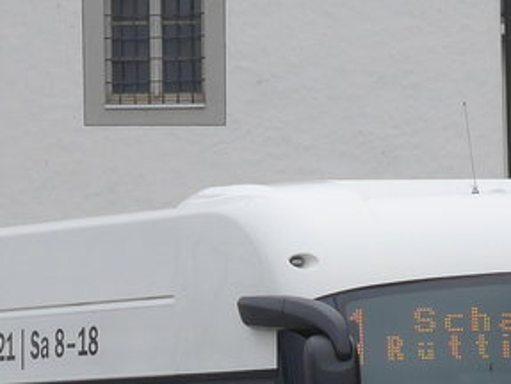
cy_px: 331
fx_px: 5986
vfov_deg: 3.7
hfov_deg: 4.9
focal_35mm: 405
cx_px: 157
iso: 160
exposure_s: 1/250
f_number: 4.7
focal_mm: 19.2
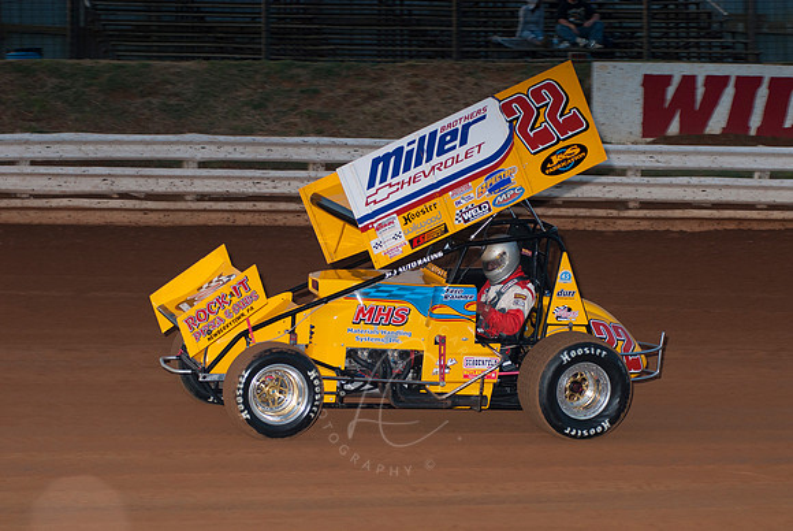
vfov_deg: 11.4
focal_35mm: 120
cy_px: 266
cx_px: 396
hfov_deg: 17.0
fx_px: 2646
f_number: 4
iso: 200
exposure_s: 1/400
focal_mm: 80
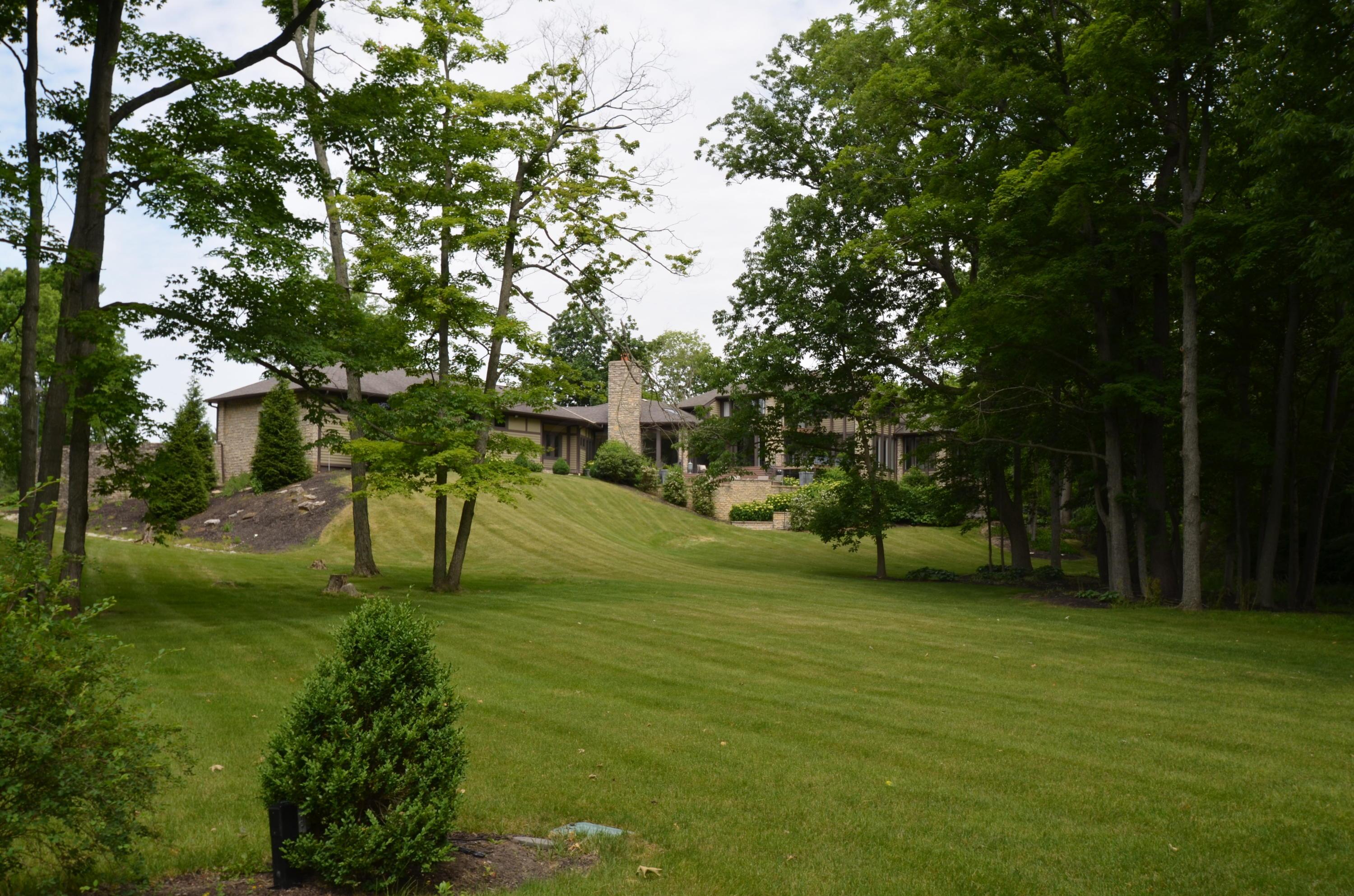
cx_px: 677
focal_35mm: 36
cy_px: 448
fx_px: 1351
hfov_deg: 53.2
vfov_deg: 36.7
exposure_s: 1/200
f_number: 7.1
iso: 100
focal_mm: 24
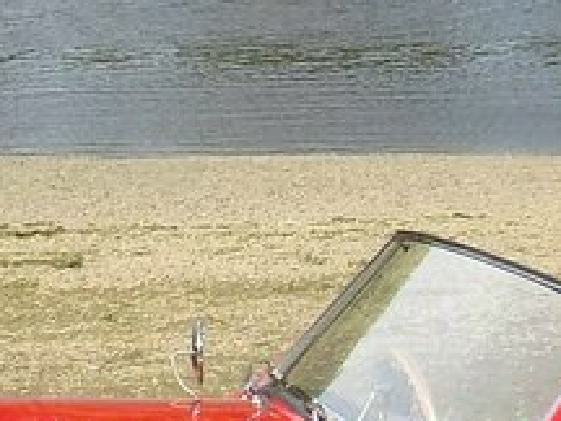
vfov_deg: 9.9
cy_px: 216
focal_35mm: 150
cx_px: 325
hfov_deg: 13.2
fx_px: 2431
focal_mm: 4.8
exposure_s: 1/1000
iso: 80
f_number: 3.2
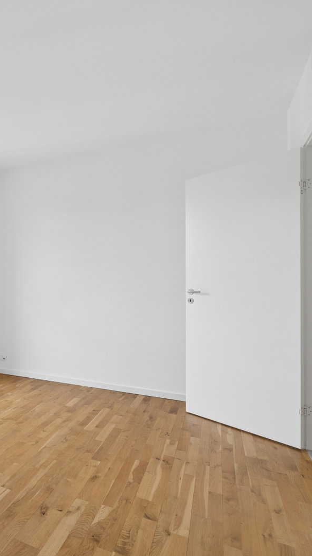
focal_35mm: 24
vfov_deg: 76.3
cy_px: 283
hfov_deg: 40.1
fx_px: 353
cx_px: -18
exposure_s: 1/60
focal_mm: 15
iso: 500
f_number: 6.3
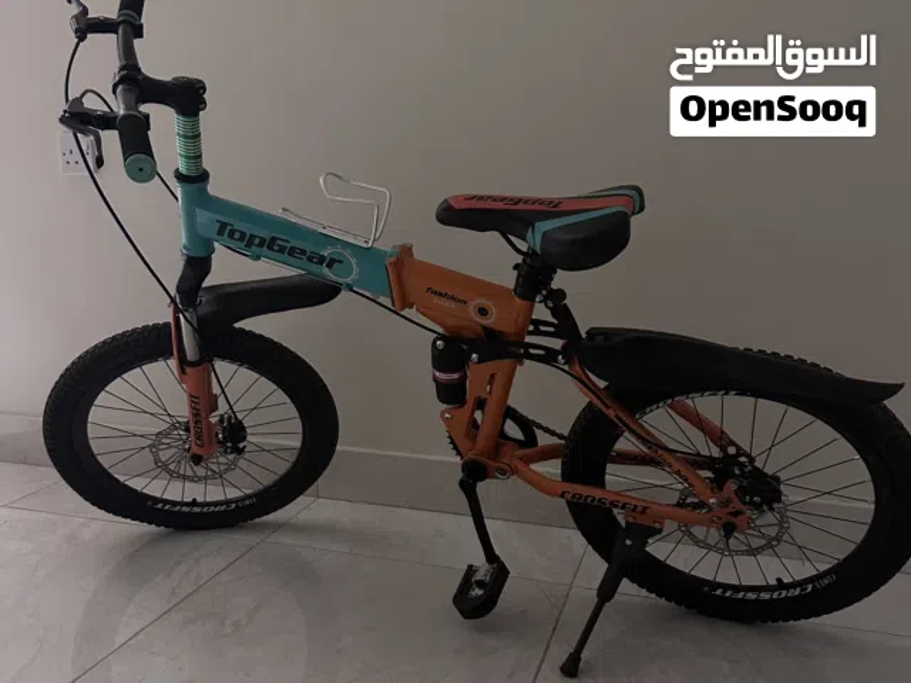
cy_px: 342
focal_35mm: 24
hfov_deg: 71.6
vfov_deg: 56.8
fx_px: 632
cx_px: 456
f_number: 1.78
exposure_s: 1/30
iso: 1250
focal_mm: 6.86
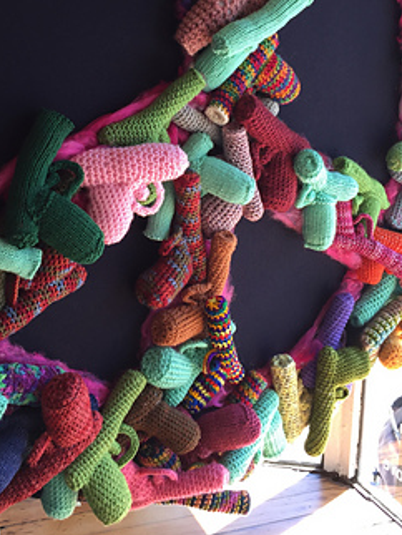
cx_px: 169
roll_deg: -1.9
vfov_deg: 41.1
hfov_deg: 32.2
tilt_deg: -4.3
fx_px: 696
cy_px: 150
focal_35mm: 45
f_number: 2.2
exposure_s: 1/120
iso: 32
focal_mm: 4.15
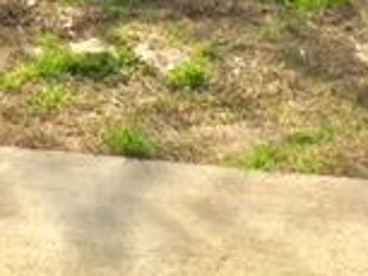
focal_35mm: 121
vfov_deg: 11.2
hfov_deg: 15.6
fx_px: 1287
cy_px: -257
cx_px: -89
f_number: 2.2
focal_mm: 4.15
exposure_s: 1/1364
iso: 32
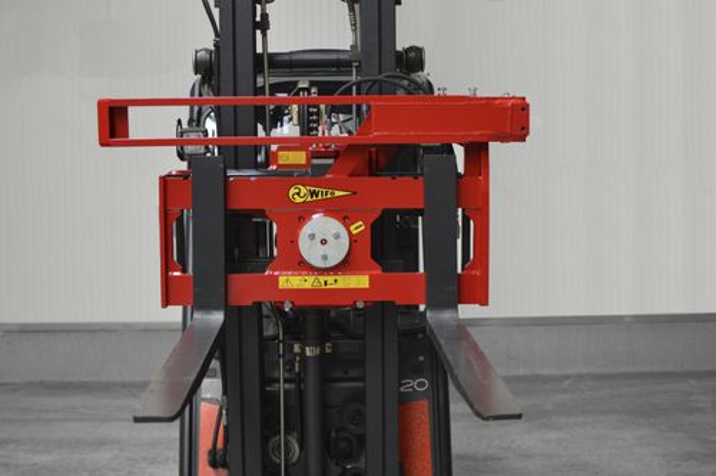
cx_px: 358
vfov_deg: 25.7
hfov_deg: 37.9
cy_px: 238
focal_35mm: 52
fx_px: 1043
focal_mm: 35
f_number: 1.8
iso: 400
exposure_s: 1/60
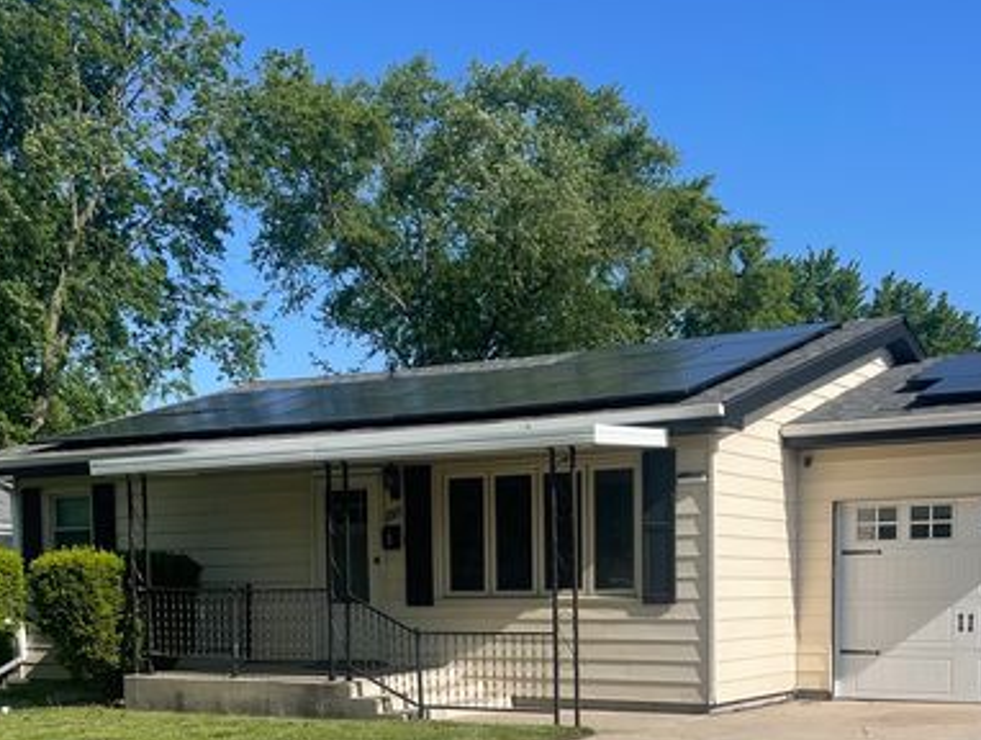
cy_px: 445
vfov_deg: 41.7
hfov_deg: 53.4
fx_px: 965
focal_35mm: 34
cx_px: 603
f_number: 1.6
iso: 32
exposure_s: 1/4000
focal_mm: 4.2
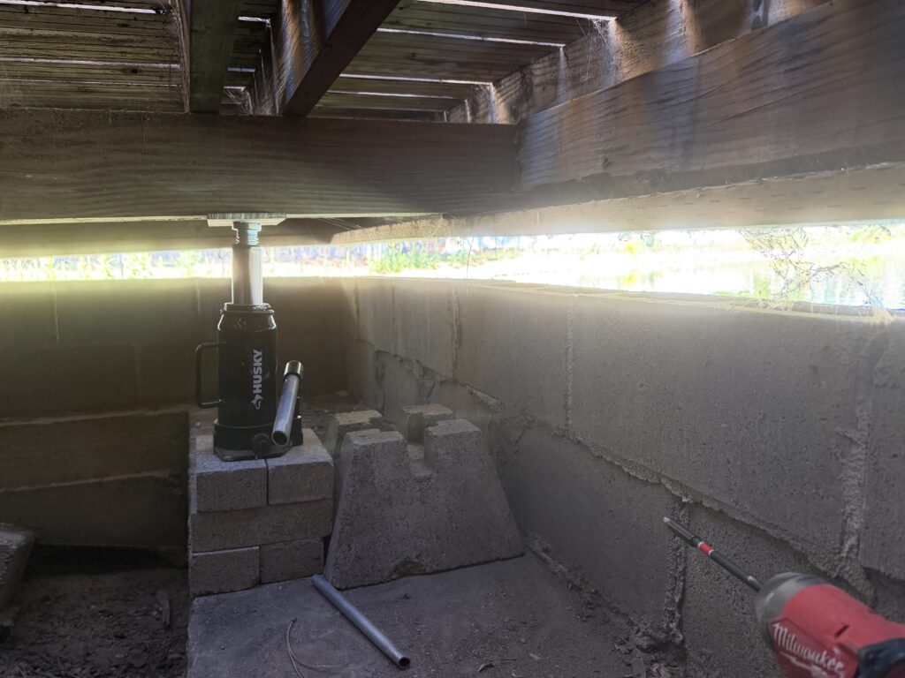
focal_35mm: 24
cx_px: 452
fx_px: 627
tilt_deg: -6.3
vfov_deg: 56.8
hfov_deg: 71.6
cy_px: 339
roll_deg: +1.3
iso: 250
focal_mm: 6.76
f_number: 1.78
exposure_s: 1/60
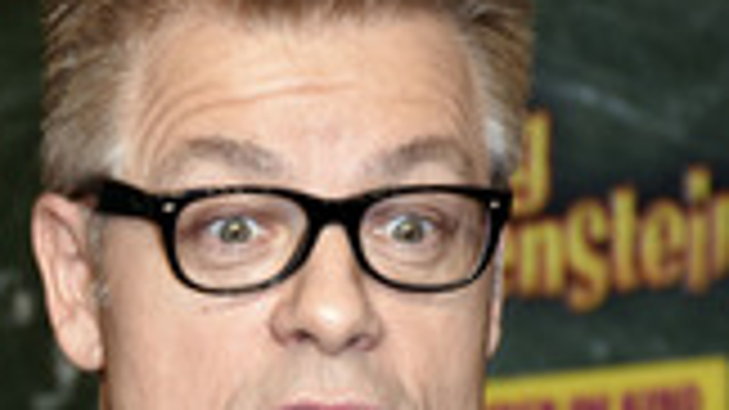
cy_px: 523
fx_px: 6744
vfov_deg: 3.5
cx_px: 11
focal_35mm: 349
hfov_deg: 6.2
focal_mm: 80
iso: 640
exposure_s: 1/160
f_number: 6.3
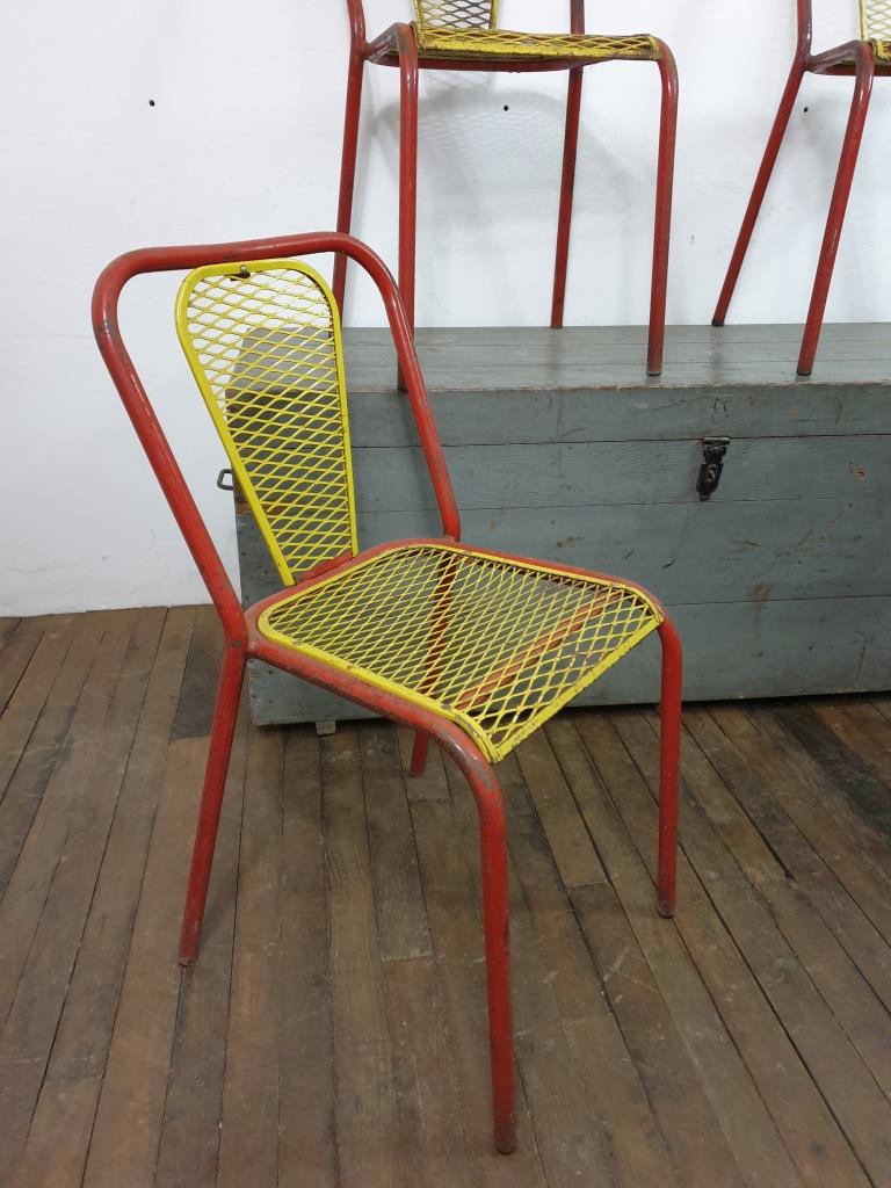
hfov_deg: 53.1
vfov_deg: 67.3
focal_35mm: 26
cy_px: 594
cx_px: 446
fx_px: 892
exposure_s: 1/25
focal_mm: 4.3
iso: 250
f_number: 1.5
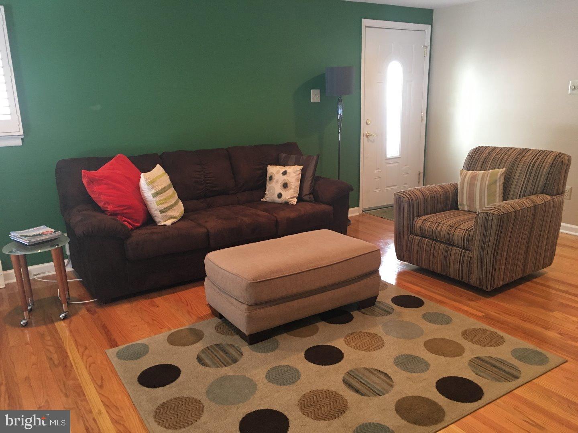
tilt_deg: -14.6
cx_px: 289
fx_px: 484
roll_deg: +1.6
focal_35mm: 29
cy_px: 216
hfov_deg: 61.7
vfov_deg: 48.2
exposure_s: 1/30
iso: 125
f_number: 2.2
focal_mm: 4.15
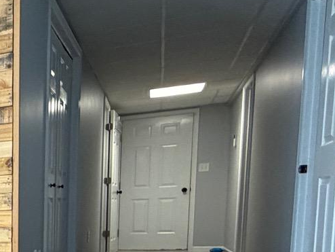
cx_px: -199
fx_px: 562
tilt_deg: -6.4
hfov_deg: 24.1
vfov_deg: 23.5
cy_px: 286
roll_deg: +2.2
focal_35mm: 58
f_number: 2.2
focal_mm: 2.22
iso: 200
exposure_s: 1/60
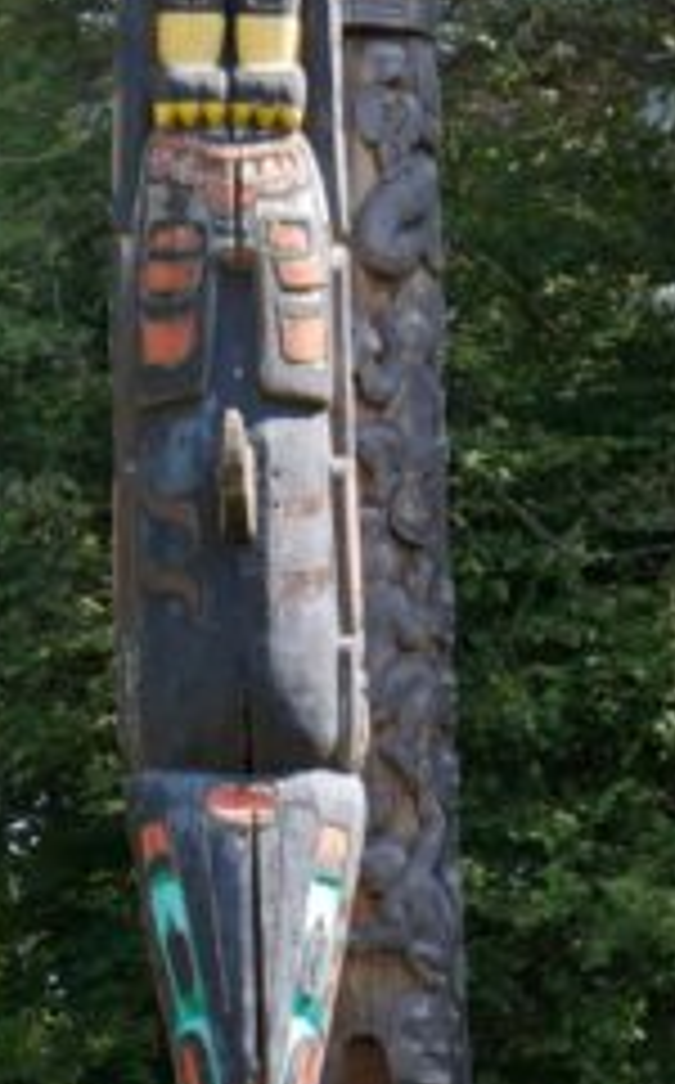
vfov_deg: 14.3
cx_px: 70
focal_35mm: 146
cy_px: 553
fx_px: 4310
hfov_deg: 8.9
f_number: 5.6
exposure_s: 1/80
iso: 100
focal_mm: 46
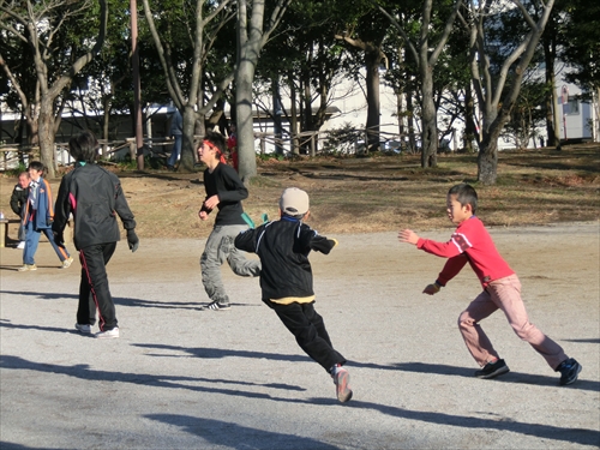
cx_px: 300
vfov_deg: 13.5
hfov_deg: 17.9
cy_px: 225
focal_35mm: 110
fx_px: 1907
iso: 80
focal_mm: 19.54
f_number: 5.4
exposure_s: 1/400
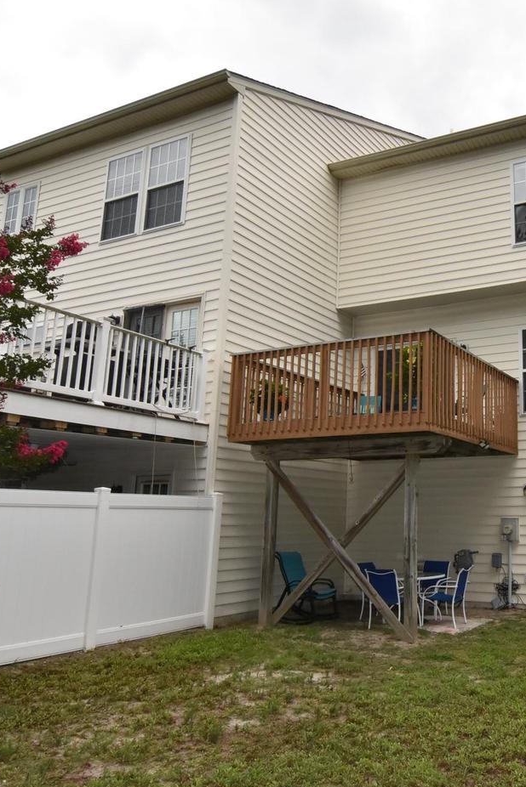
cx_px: 450
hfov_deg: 43.3
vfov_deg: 65.5
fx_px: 613
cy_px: 393
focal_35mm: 28
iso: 800
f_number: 22
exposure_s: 1/200
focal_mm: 12
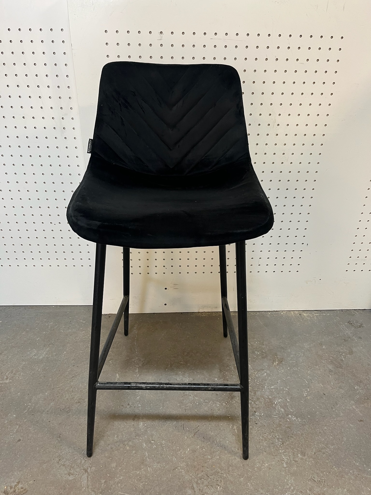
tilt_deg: -29.7
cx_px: 186
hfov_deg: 53.1
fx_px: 372
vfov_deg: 67.3
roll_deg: -1.4
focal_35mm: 26
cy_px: 248
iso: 125
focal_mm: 5.1
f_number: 1.6
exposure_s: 1/50
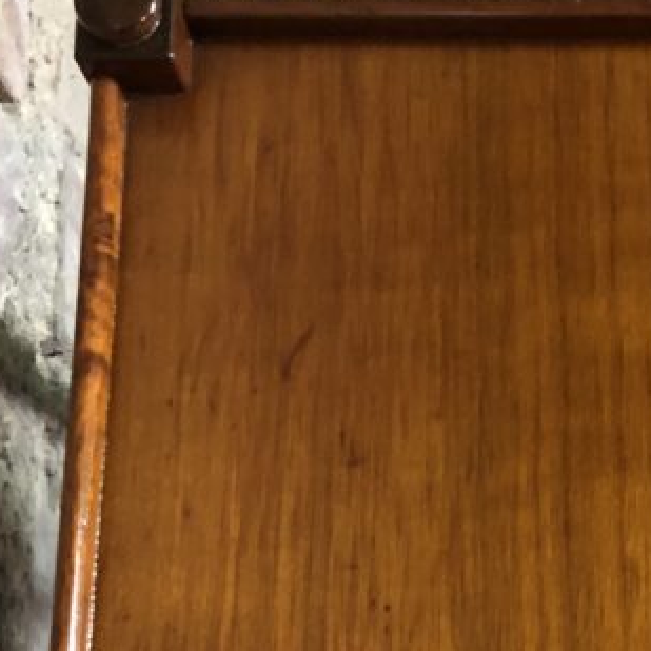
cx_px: 780
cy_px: 895
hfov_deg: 19.9
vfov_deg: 19.2
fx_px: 1745
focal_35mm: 82
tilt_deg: -77.2
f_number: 1.8
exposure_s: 1/4
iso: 100
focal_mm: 4
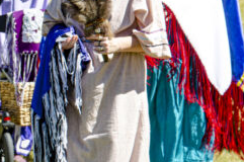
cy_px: 80
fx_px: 2745
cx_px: -92
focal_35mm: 406
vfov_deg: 3.4
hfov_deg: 5.1
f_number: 8
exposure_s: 1/250
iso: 100
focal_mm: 85
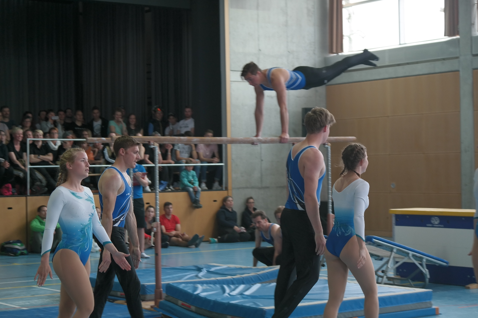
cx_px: 239
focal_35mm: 77
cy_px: 159
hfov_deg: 26.3
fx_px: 1022
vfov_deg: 17.7
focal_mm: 50
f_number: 4
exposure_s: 1/80
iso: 400
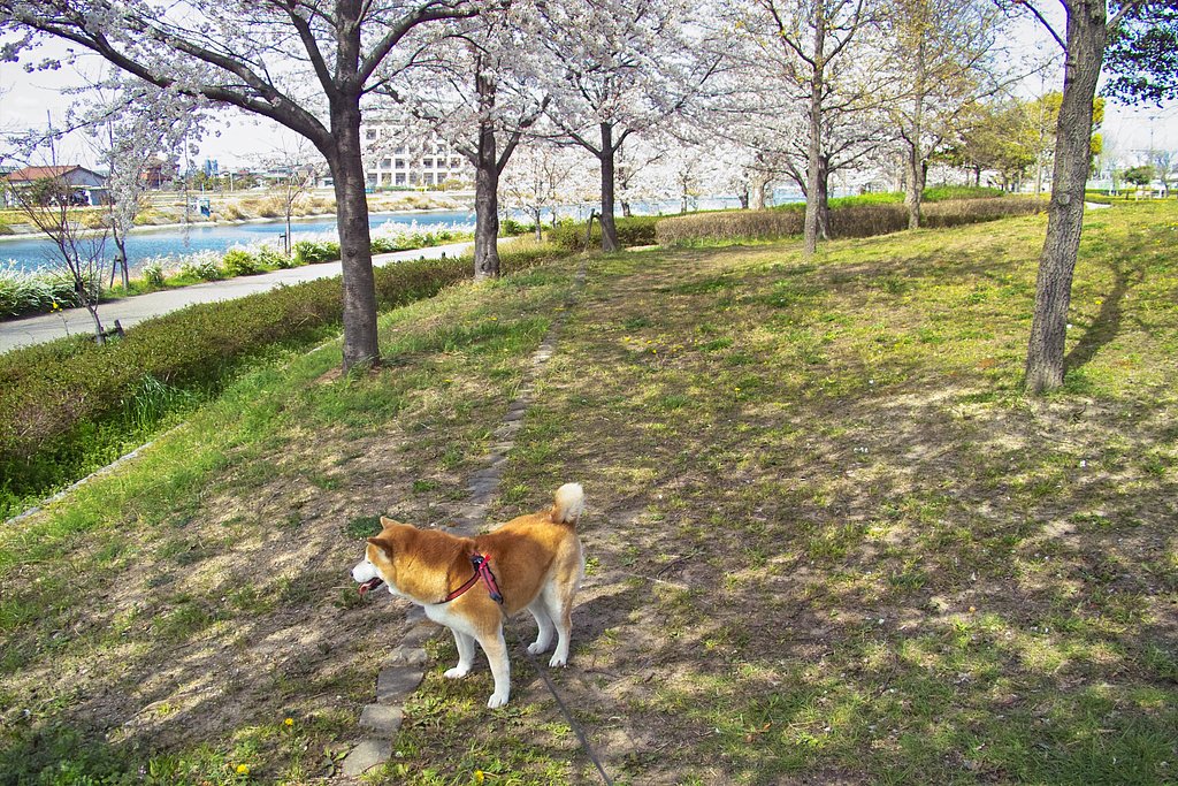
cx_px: 589
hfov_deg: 60.3
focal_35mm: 31
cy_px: 393
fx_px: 1014
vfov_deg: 42.3
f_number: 5.6
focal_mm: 18
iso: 200
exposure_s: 1/90
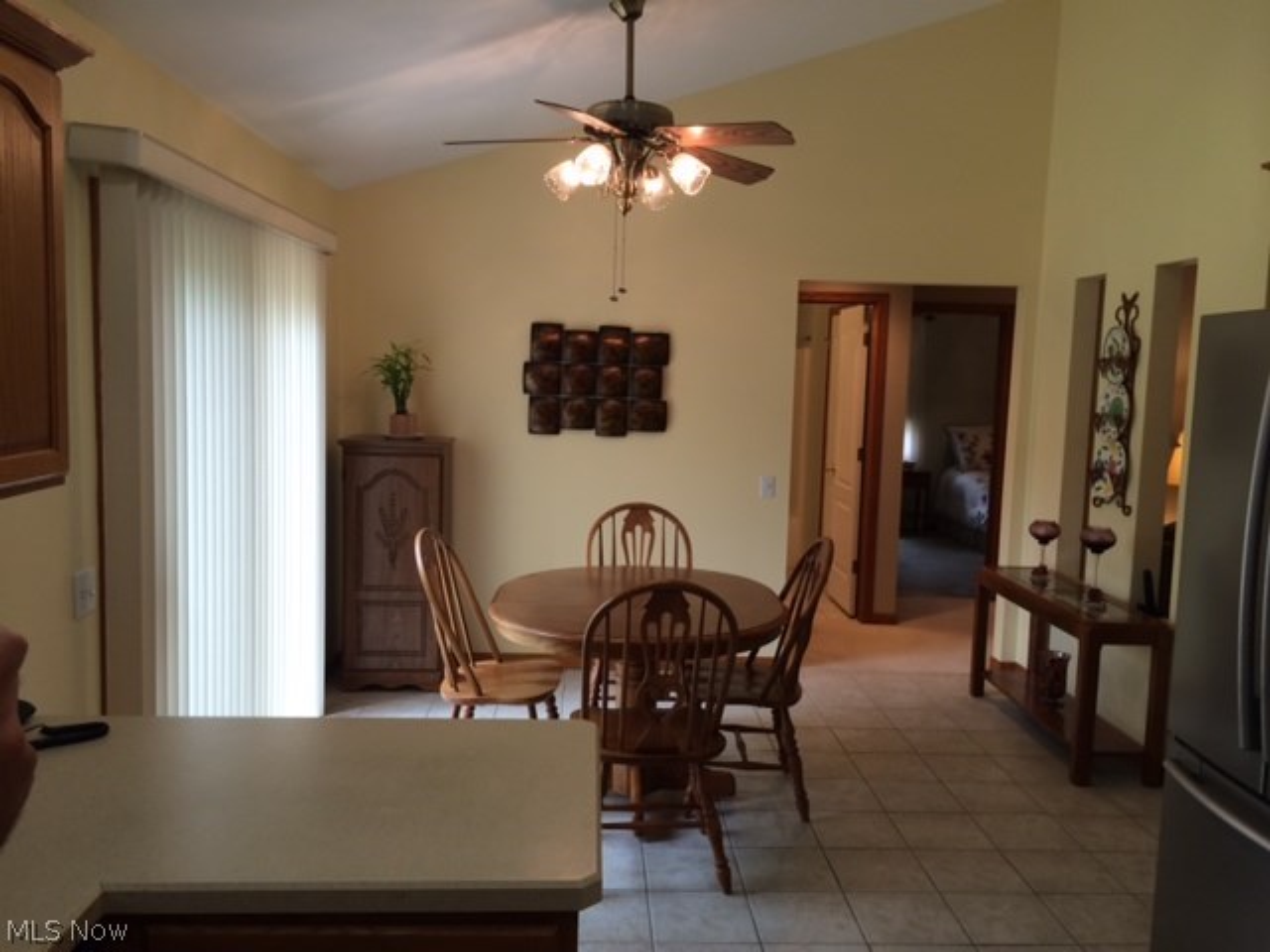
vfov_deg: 46.8
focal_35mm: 30
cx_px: 635
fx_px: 1101
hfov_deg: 60.0
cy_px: 476
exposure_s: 1/40
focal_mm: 4.12
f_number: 2.2
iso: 32
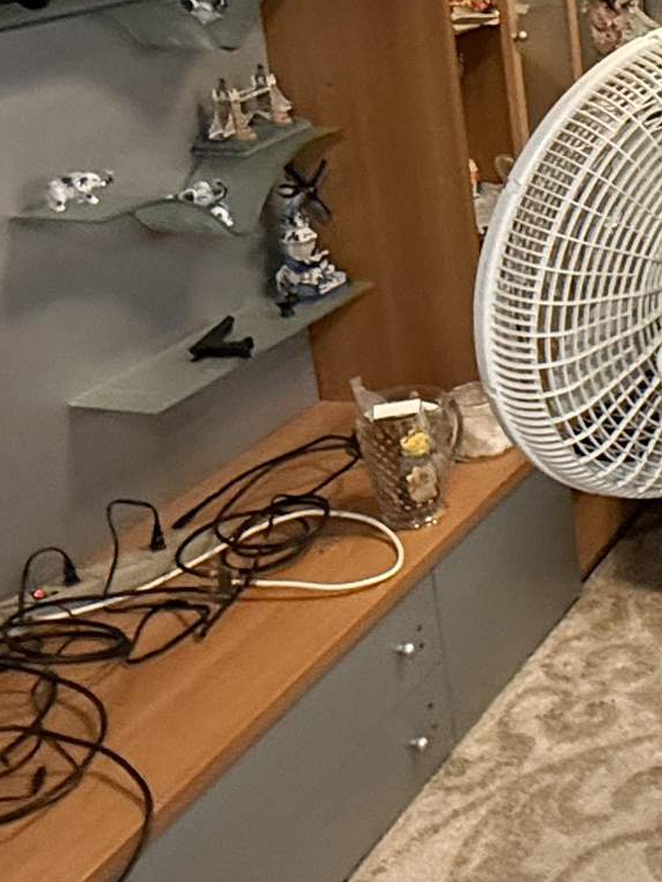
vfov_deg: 33.1
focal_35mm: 56
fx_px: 1428
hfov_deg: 22.4
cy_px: 140
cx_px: 930
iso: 640
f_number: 2.2
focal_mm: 2.22
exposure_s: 1/60
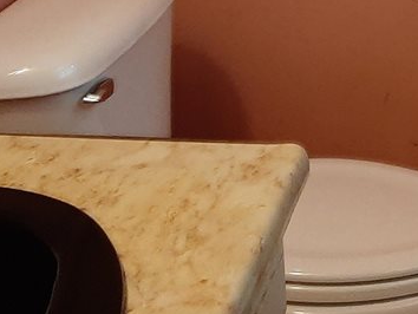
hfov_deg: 20.6
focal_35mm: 94
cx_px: 337
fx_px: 1136
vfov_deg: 15.1
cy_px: -78
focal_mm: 3.93
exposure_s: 1/24
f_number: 1.7
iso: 200
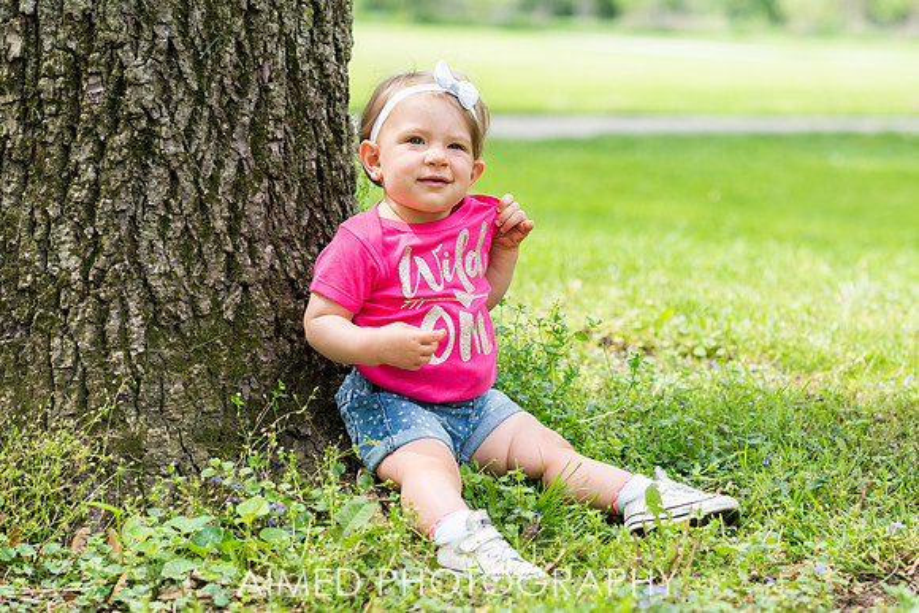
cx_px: 460
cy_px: 306
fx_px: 2514
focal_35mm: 98
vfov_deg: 13.9
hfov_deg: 20.7
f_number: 3.5
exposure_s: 1/1000
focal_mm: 85
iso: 320
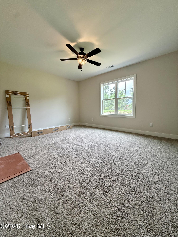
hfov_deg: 85.7
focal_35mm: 14
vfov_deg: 102.1
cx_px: 89
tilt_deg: -6.0
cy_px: 118
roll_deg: +0.7
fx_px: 96
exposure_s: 1/120
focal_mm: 2.22
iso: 100
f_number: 2.2
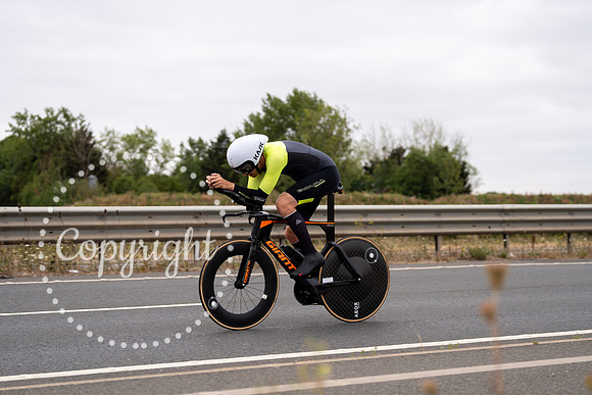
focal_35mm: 70
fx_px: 1151
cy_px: 198
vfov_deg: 19.5
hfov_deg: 28.8
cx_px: 296
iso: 100
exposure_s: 1/800
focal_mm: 70
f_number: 3.2
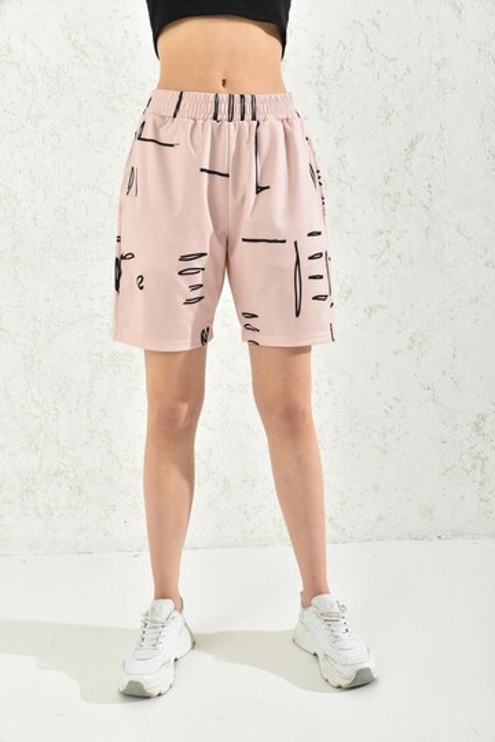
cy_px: 371
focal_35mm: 35
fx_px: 722
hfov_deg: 37.9
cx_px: 248
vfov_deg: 54.4
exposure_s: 1/160
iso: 100
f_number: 7.1
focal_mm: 35
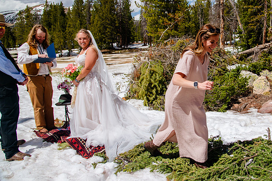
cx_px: 189
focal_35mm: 34
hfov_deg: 54.5
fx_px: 255
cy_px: 78
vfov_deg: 39.0
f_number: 5.6
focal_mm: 24
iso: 200
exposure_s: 1/800
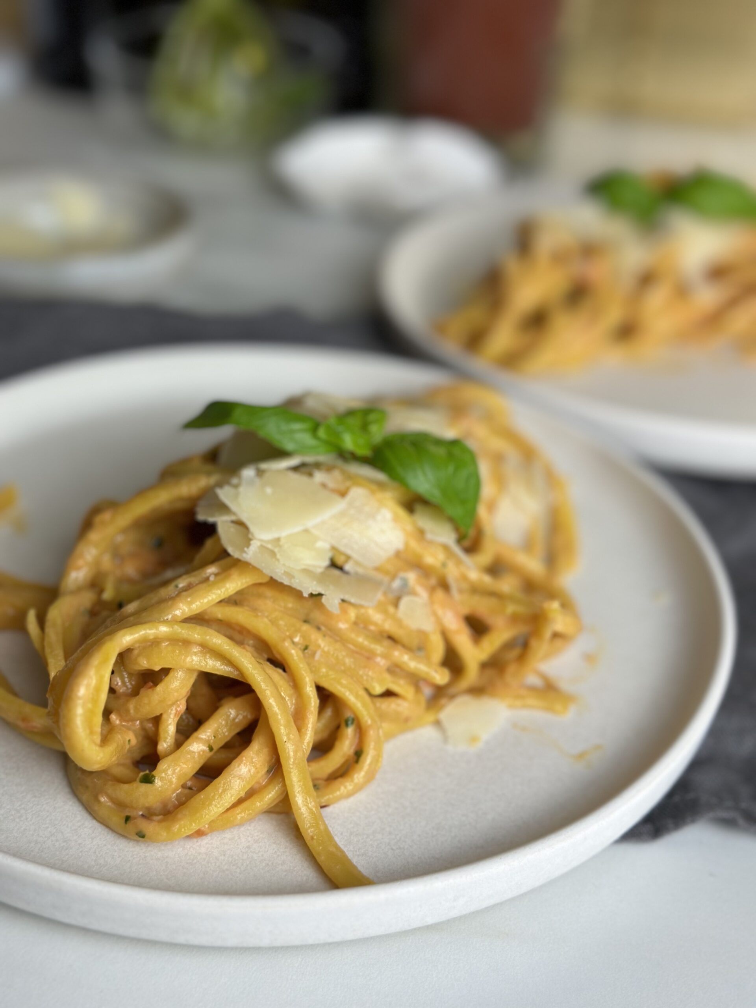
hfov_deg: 30.3
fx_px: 1398
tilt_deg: -31.7
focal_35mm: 48
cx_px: 378
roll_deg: -4.2
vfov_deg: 39.7
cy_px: 504
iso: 64
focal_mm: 6.86
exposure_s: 1/122
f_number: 1.78
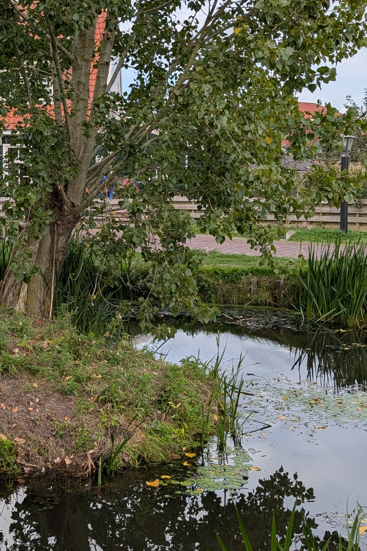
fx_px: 826
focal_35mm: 54
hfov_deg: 24.6
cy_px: 206
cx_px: 70
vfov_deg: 36.7
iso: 22
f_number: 1.68
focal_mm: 6.9
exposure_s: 1/670
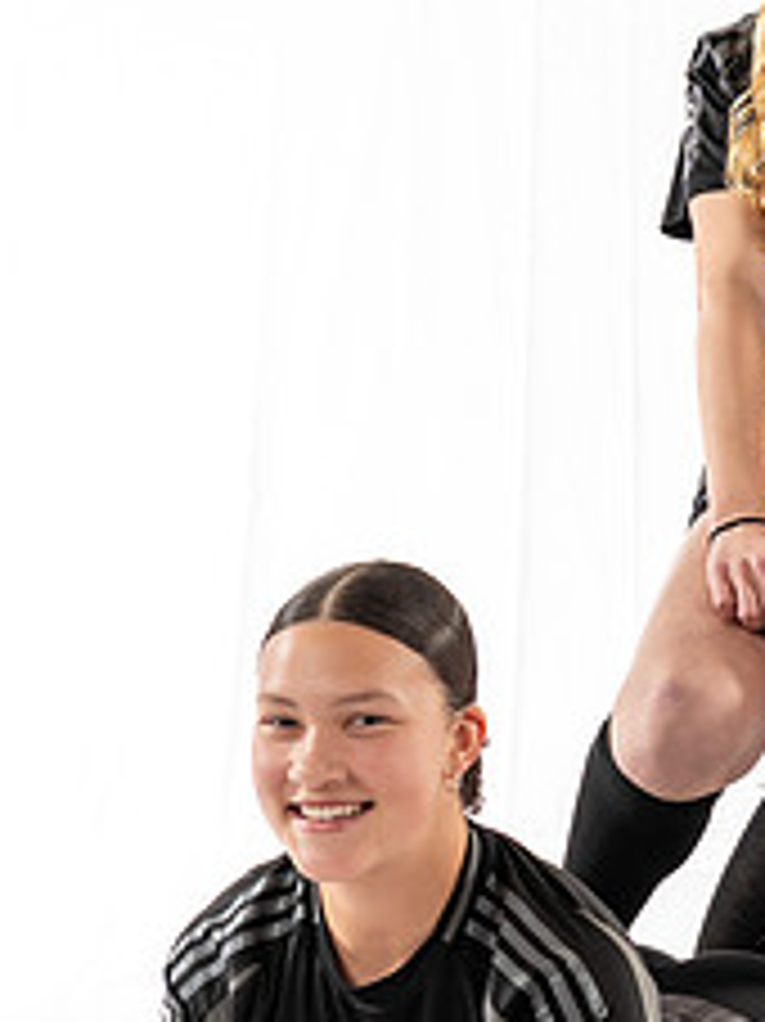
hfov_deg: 10.1
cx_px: 703
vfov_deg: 13.5
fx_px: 4306
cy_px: 538
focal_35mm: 146
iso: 100
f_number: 8
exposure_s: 1/200
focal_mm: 42
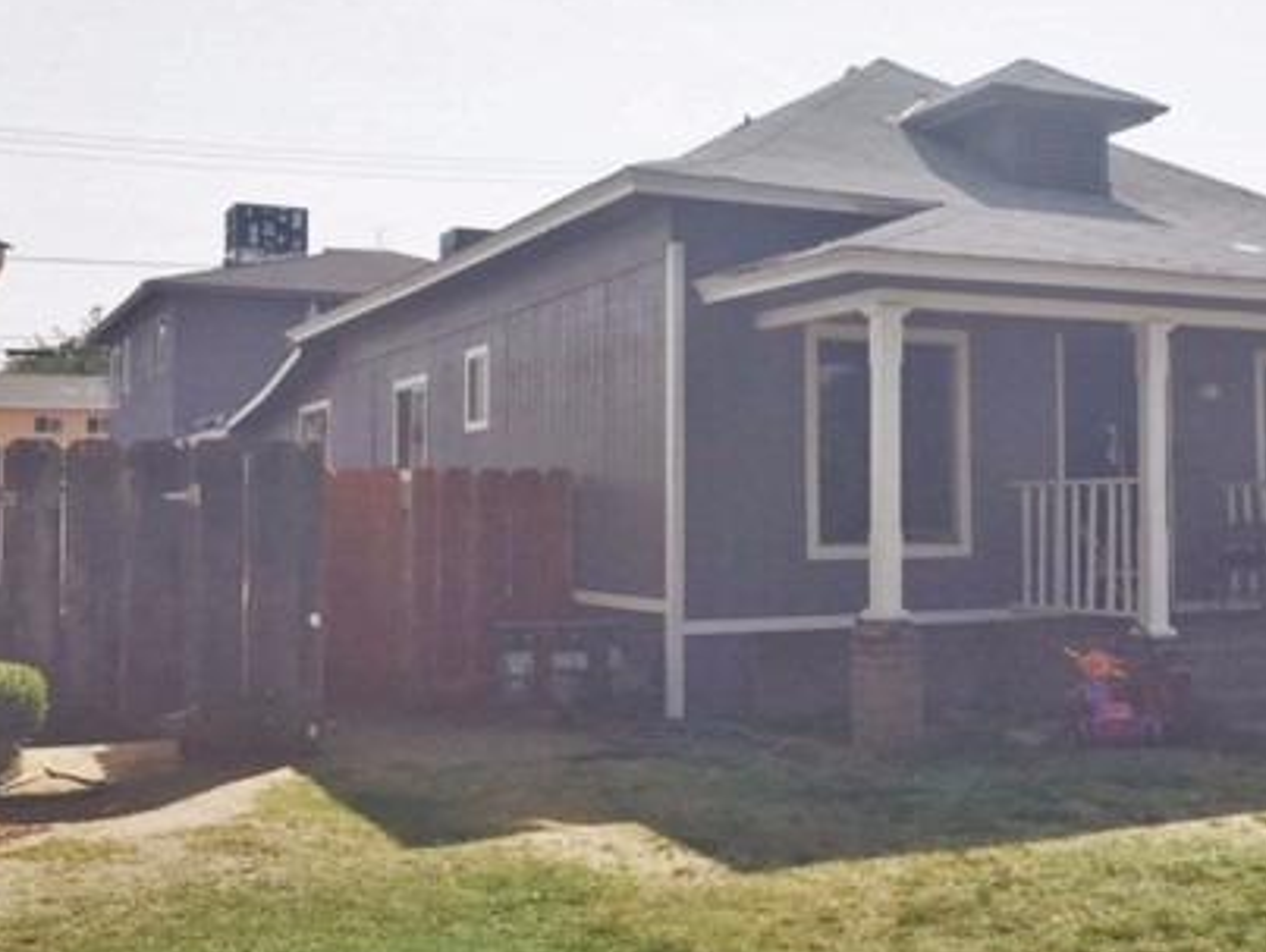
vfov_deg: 31.5
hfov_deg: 40.5
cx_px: 889
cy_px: 434
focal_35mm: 46
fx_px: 1684
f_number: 2.2
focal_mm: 4.15
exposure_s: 1/3968
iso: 32
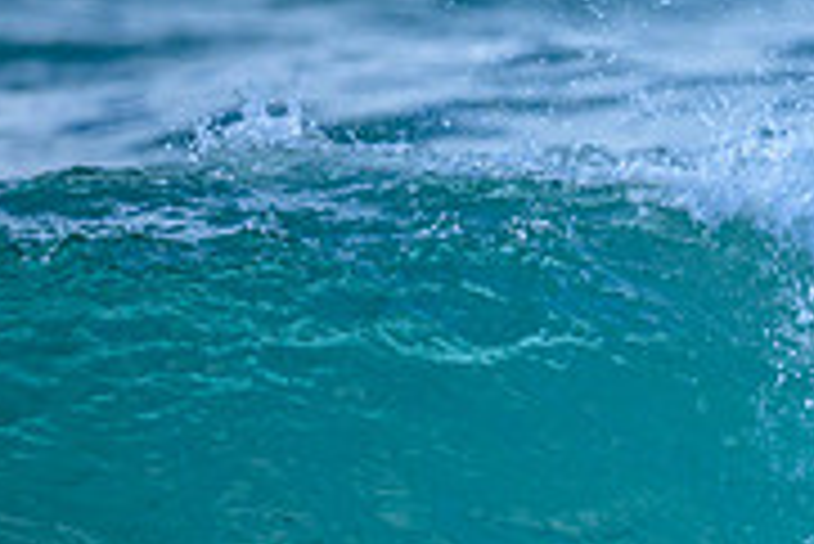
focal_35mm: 3517
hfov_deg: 0.6
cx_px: 1078
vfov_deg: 0.4
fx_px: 79585
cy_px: 609
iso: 450
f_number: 6.3
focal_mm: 800
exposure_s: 1/2000
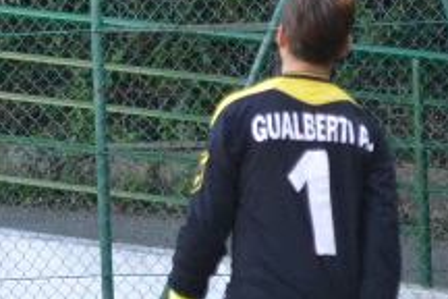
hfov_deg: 5.2
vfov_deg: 3.5
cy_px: -117
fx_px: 4870
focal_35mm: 391
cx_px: -68
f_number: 5.6
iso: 2200
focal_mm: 55
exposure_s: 1/500
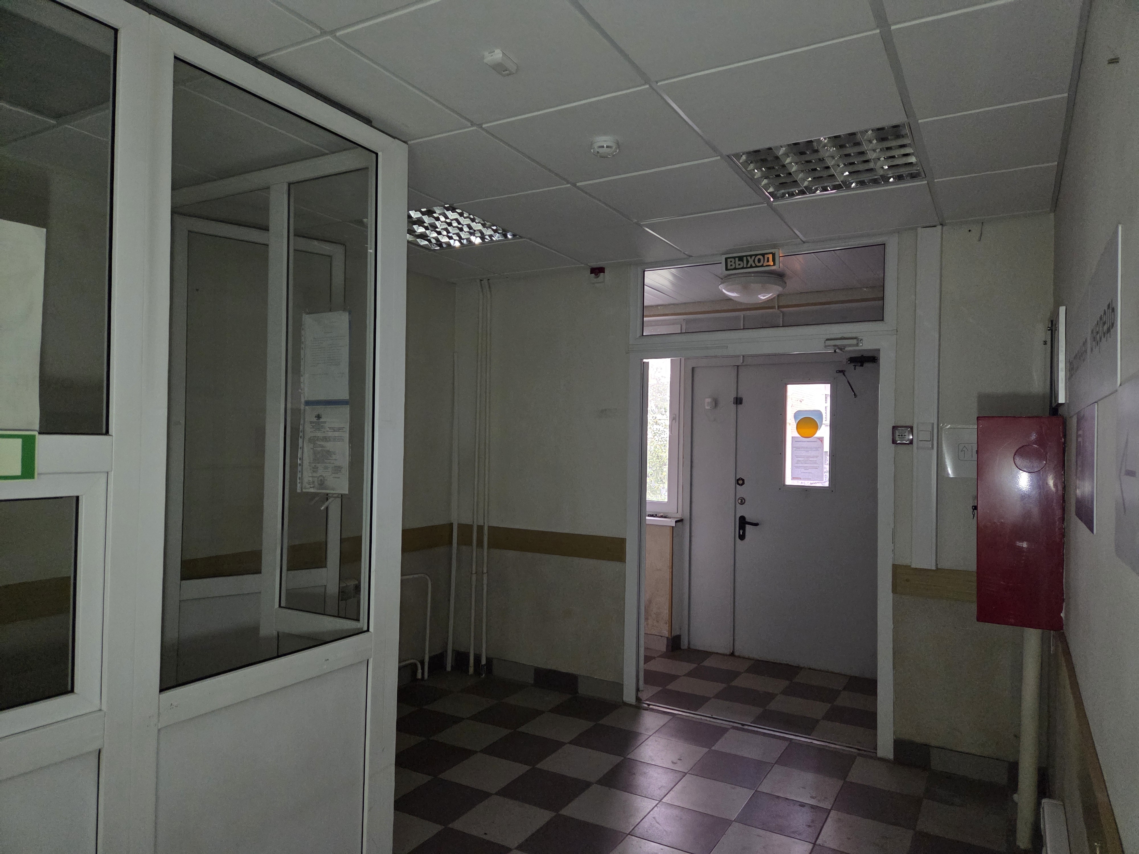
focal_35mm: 23
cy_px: 427
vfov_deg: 58.9
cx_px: 570
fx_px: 757
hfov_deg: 73.9
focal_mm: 5.4
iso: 2000
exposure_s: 1/100
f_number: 1.8
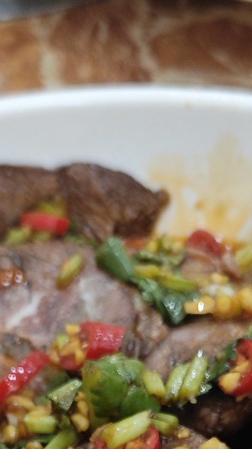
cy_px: 604
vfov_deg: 20.3
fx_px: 1129
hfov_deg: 12.7
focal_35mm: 95
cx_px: 142
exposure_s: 1/50
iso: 250
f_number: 1.8
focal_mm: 5.43
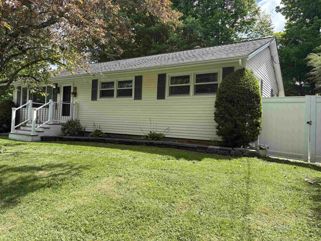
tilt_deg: +1.3
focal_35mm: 26
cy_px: 120
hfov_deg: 67.3
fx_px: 241
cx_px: 160
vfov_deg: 53.1
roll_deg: -1.9
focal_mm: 5.96
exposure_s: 1/1451
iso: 50
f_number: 1.6
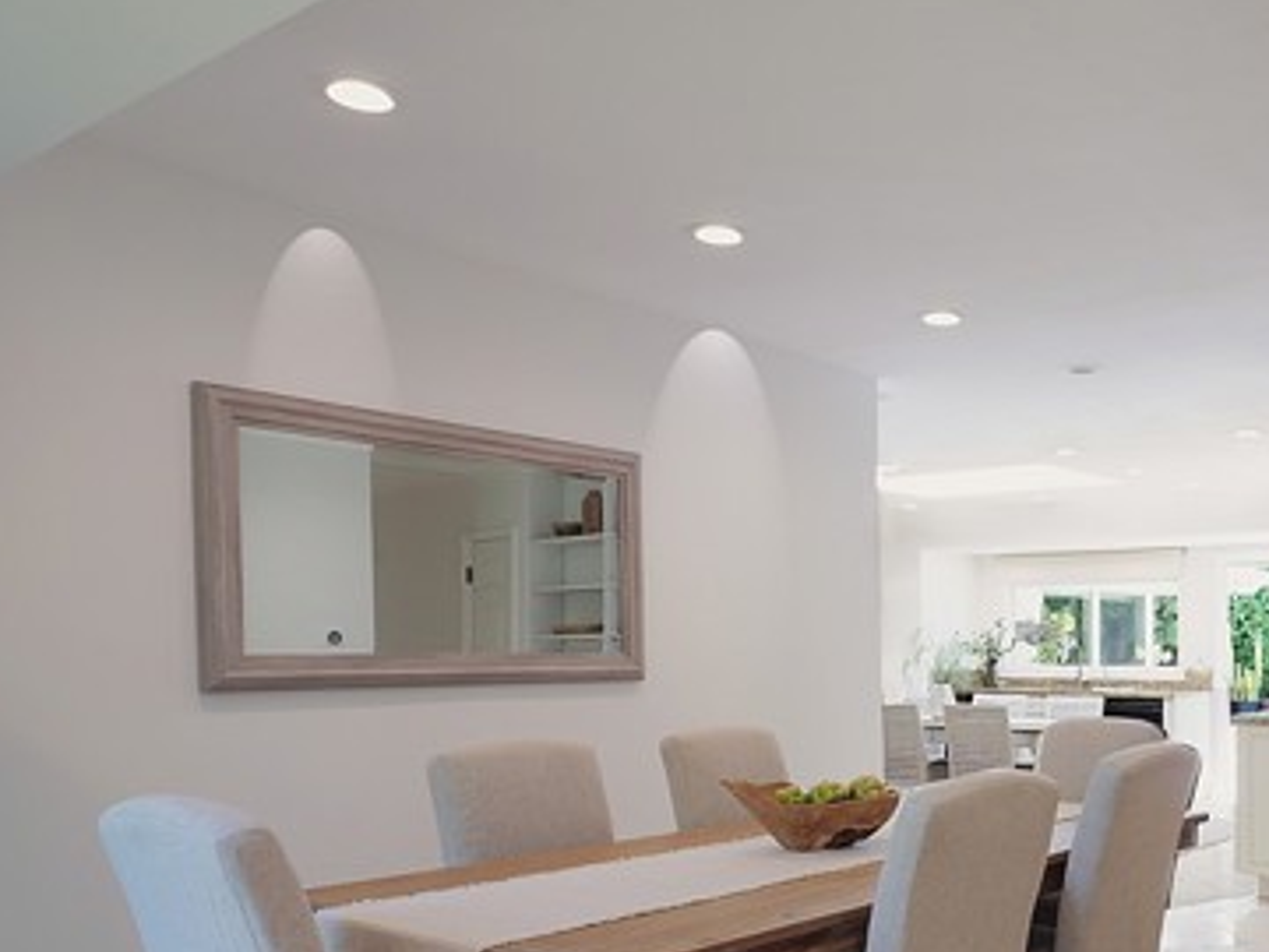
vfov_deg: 42.8
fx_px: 1173
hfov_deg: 52.8
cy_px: 712
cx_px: 1029
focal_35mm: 32
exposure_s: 1/50
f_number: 8
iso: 800
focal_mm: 9
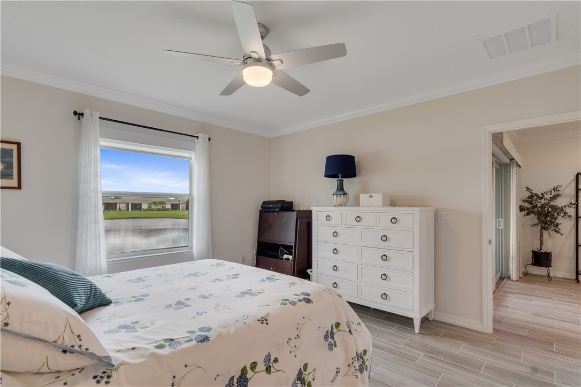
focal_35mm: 16
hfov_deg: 95.0
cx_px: 290
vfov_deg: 72.1
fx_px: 266
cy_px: 194
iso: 320
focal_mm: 11
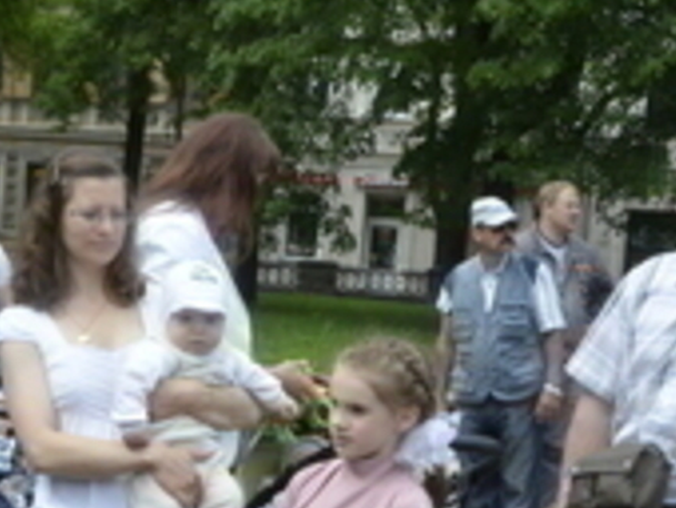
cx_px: 82
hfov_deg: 17.6
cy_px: 565
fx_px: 2150
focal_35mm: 110
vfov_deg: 13.2
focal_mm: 26
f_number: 22
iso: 2200
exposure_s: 1/250
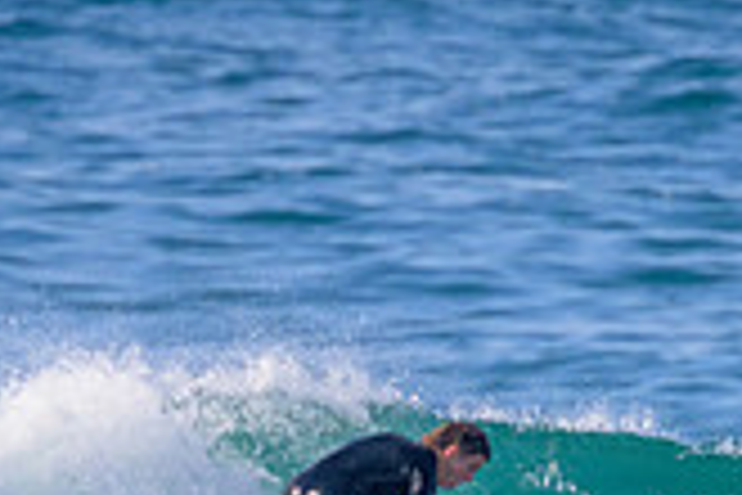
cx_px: 360
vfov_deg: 0.5
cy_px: 637
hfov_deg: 0.7
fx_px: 58016
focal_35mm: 2815
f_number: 11
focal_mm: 800
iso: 2200
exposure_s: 1/2000
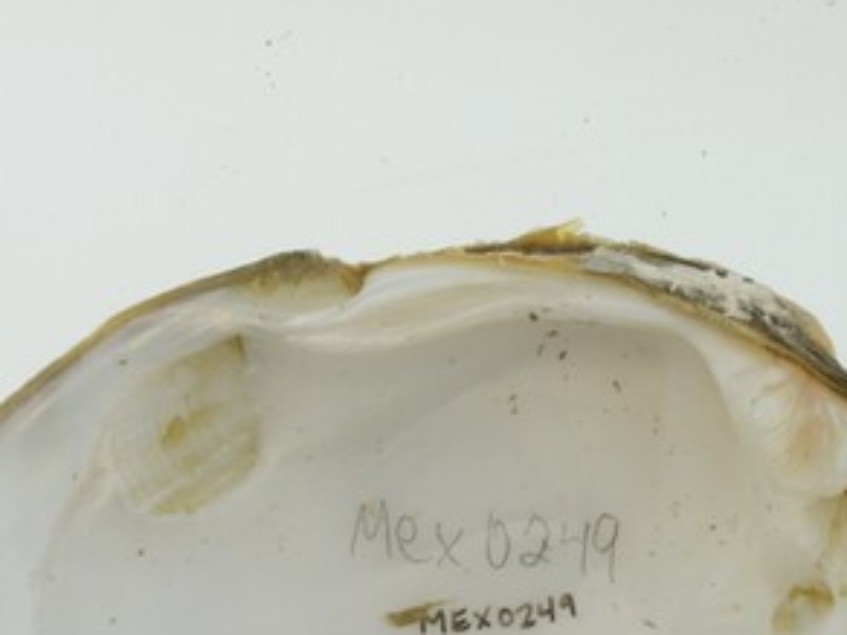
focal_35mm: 237
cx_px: -70
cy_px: 1071
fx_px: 5799
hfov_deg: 8.3
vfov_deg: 6.2
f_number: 32
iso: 100
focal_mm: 60
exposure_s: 1/10
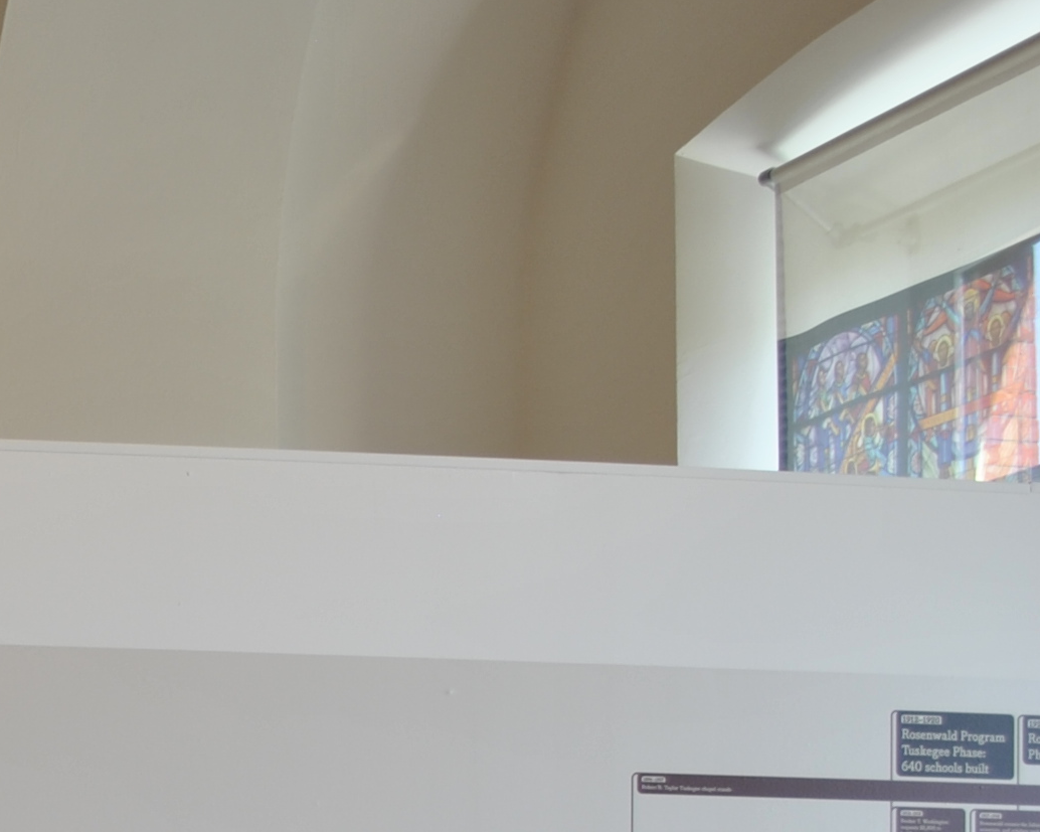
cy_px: 1017
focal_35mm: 95
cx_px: -880
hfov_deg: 16.5
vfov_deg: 15.6
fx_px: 2924
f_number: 4.5
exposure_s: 1/13
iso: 100
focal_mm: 18
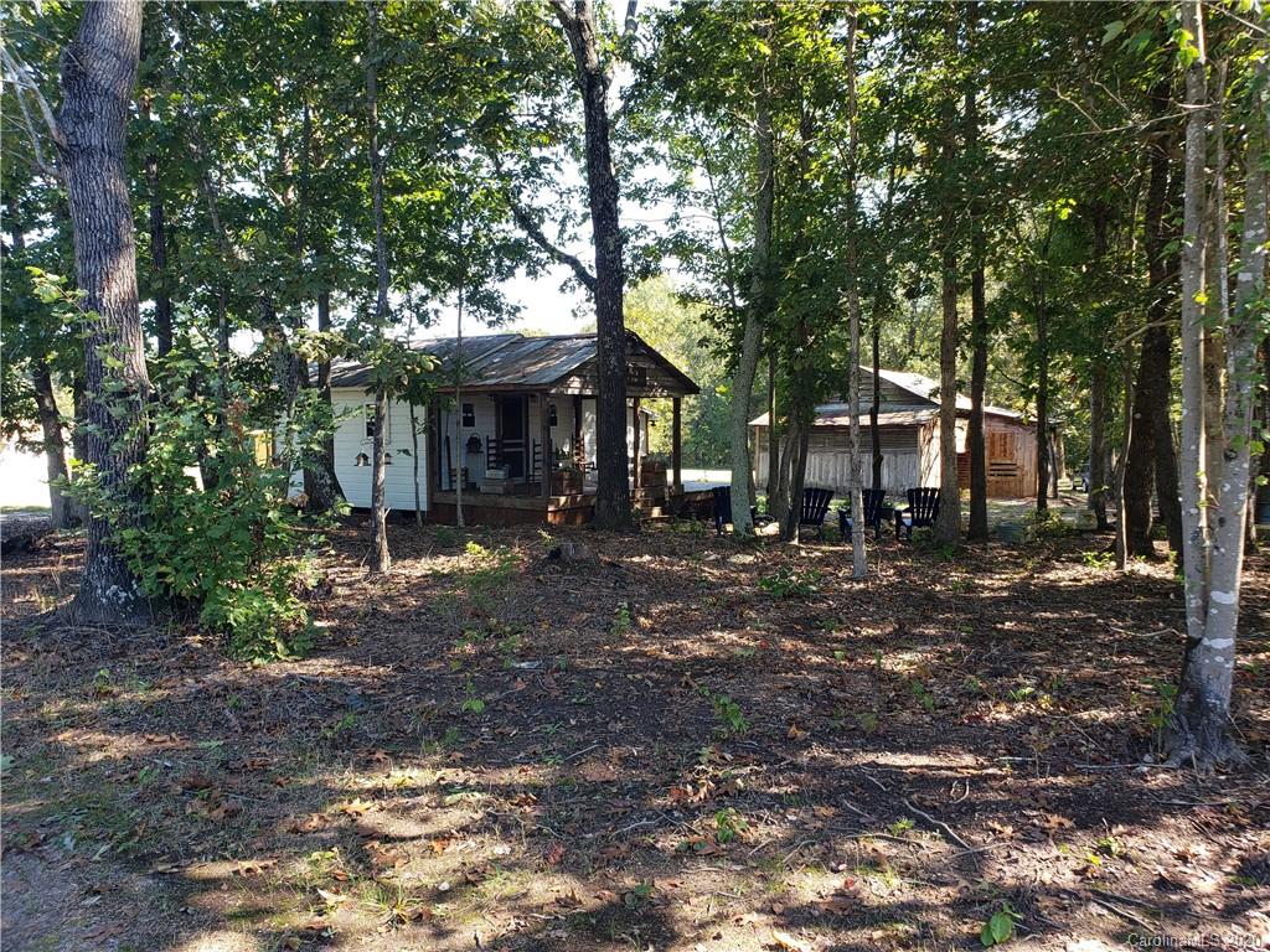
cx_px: 635
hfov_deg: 67.3
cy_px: 476
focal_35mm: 26
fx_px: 954
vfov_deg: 53.1
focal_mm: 4.3
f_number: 2.4
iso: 50
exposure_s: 1/106
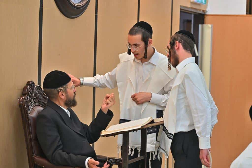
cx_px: 126
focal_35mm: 103
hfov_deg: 19.8
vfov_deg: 13.3
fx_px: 721
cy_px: 84
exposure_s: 1/200
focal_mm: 103
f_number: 4
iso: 640
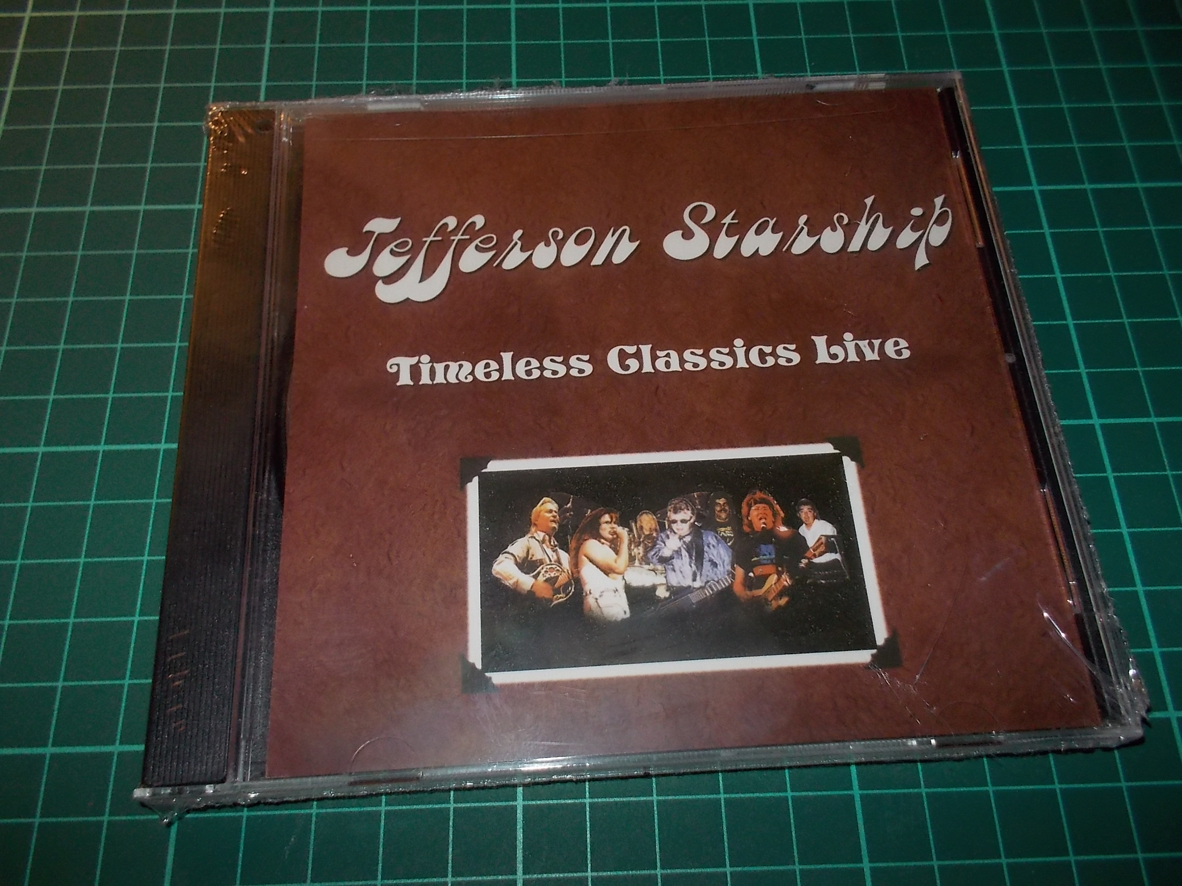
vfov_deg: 48.2
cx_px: 591
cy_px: 443
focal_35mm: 29
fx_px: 990
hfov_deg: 61.7
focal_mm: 4.1
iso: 200
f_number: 3.3
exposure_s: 1/30
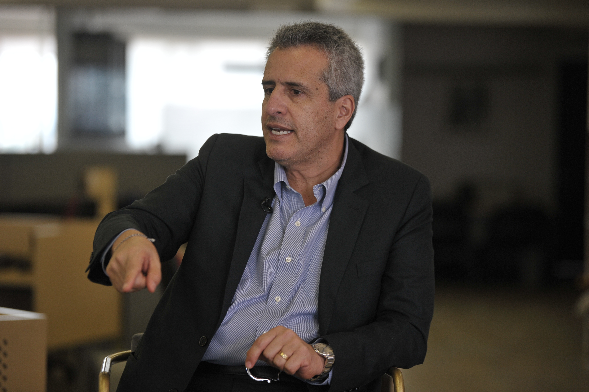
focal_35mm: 135
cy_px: 196
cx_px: 294
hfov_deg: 15.2
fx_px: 2207
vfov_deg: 10.1
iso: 1250
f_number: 2.8
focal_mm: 135
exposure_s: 1/640
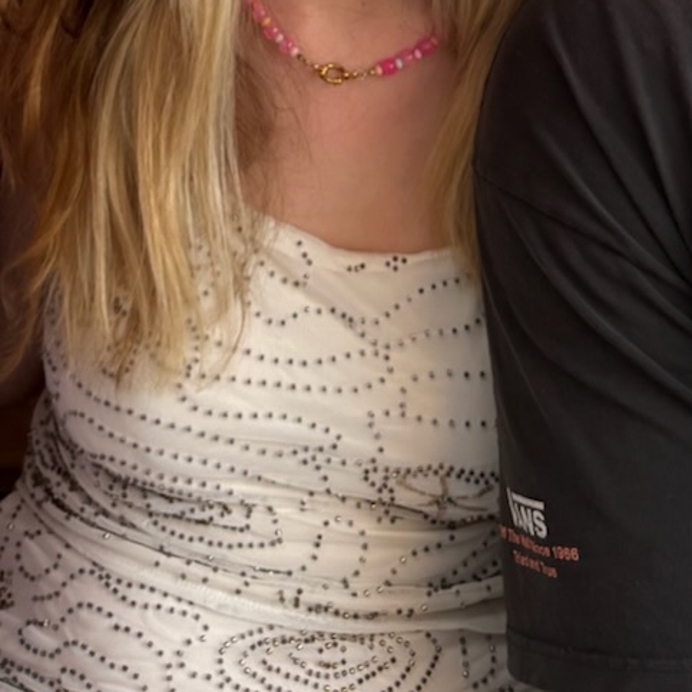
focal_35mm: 90
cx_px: 344
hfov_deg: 19.3
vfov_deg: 16.4
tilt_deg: +1.2
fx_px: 2036
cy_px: -523
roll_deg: +0.9
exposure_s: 1/507
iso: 100
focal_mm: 6.76
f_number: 1.78
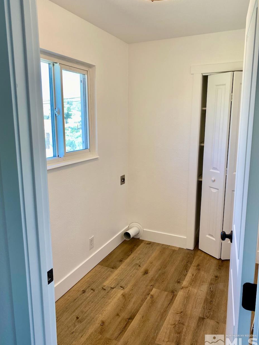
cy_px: 171
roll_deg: +0.5
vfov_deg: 65.3
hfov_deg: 51.3
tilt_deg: -9.5
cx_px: 125
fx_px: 269
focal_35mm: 27
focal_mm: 4.25
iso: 50
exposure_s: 1/120
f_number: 1.8
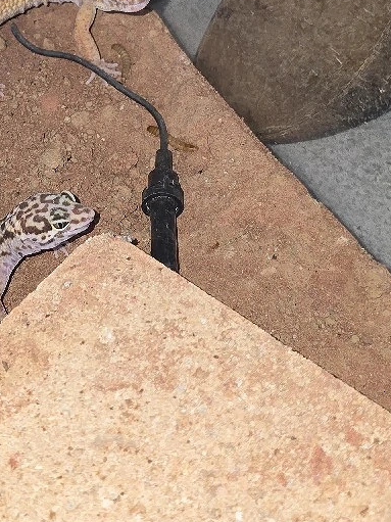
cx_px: 51
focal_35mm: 60
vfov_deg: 31.6
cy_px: 126
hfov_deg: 23.8
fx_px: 904
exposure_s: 1/24
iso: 100
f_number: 1.7
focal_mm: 6.3
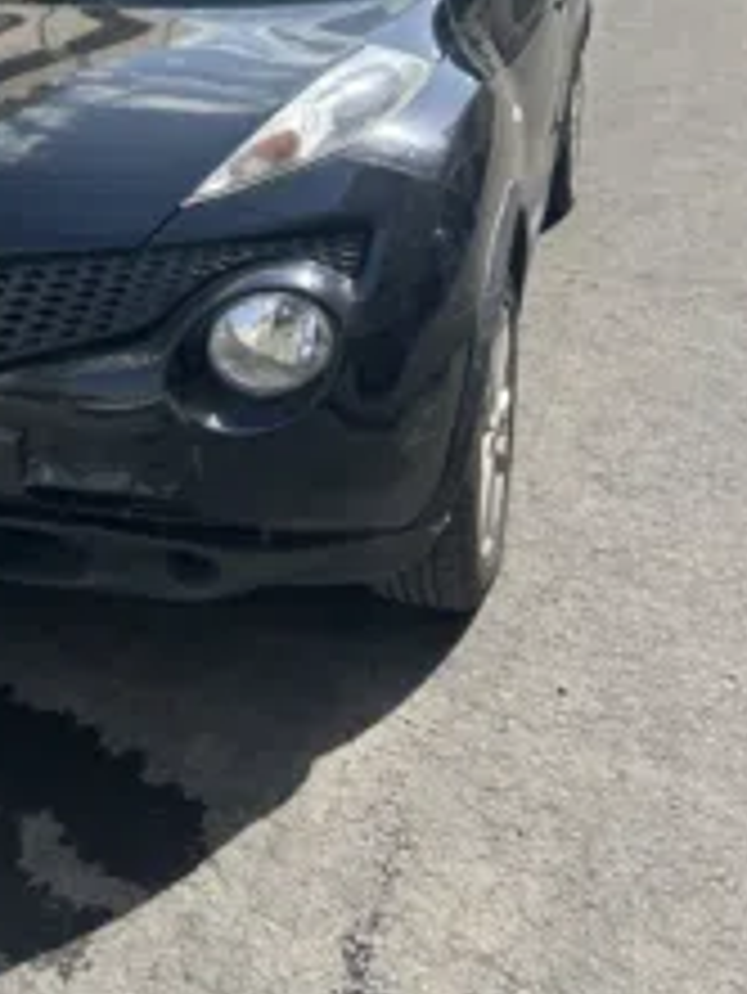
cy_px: 175
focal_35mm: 47
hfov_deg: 29.8
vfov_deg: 38.6
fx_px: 1351
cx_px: 104
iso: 50
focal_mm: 5.7
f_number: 1.5
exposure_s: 1/2123
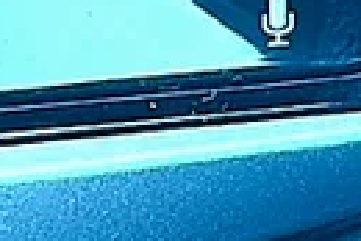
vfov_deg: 5.3
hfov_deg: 8.0
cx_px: 97
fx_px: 2590
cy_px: -198
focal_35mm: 258
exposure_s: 1/97
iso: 80
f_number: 1.78
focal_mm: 6.86
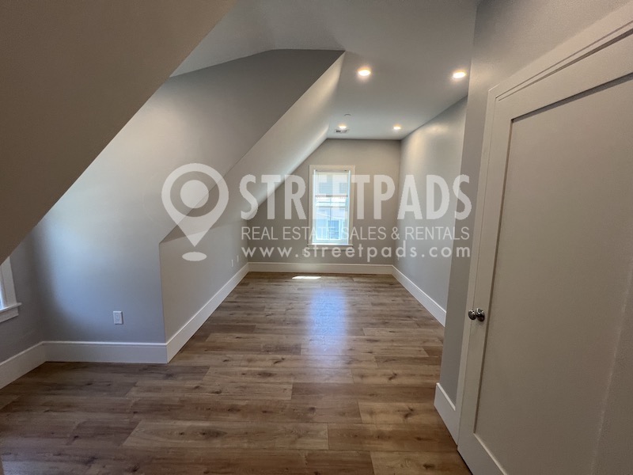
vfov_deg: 89.9
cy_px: 238
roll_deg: -2.2
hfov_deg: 106.2
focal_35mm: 13
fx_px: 238
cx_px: 316
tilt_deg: -4.3
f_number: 1.8
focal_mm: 1.57
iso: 100
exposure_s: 1/120
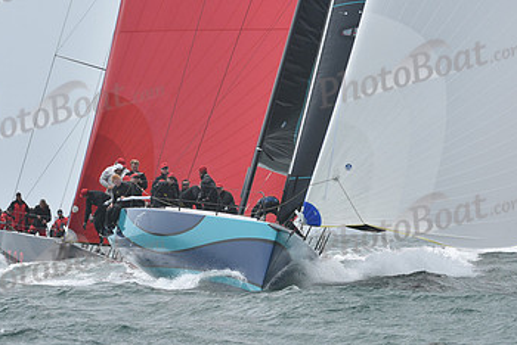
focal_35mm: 331
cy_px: 167
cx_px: 242
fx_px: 4757
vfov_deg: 4.2
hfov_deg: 6.2
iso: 320
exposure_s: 1/1000
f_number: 8
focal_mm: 200
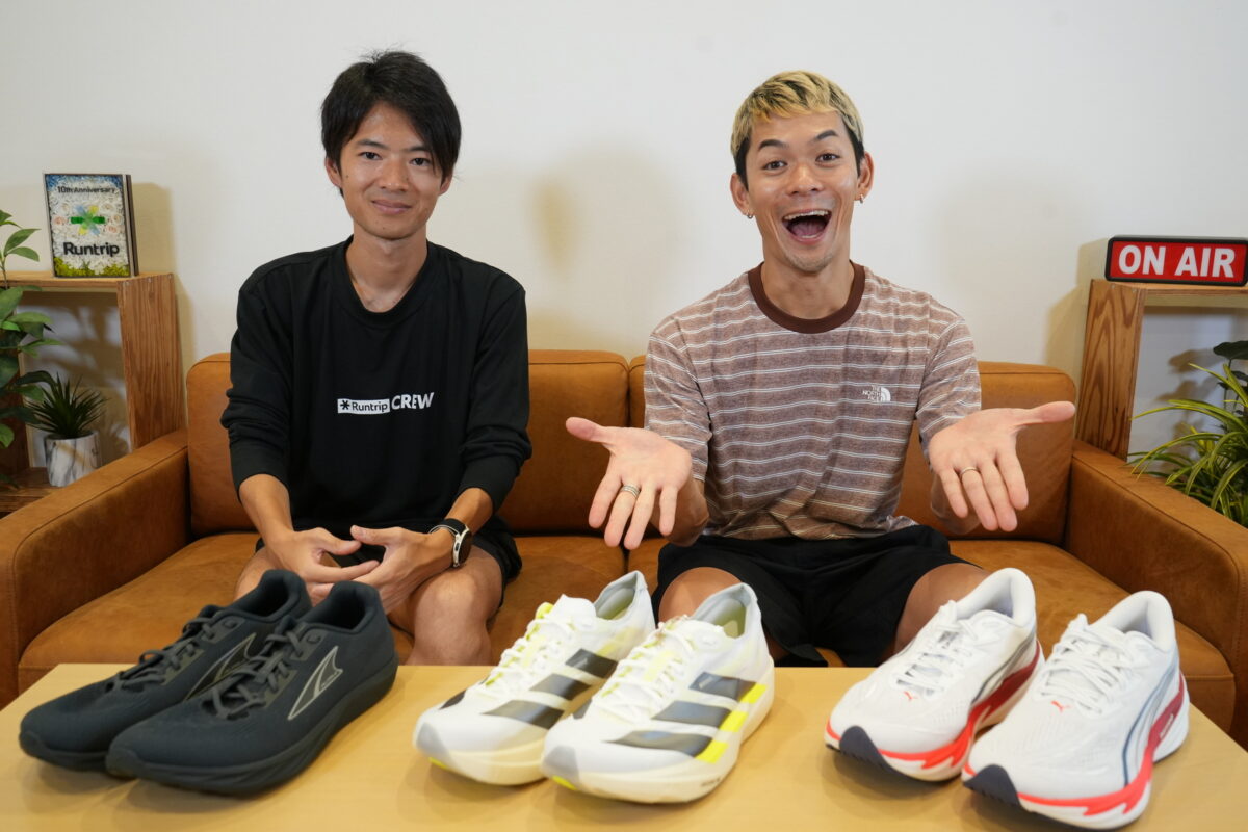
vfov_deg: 45.0
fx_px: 1005
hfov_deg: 63.7
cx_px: 624
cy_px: 416
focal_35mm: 29
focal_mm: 29
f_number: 6.3
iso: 1600
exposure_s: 1/100
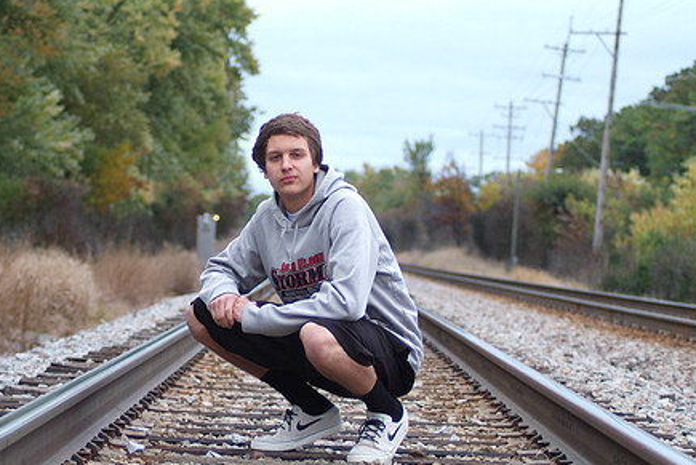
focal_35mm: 140
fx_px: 2709
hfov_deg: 14.6
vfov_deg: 9.8
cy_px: 302
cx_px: 301
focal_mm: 70
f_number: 4
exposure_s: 1/125
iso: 800
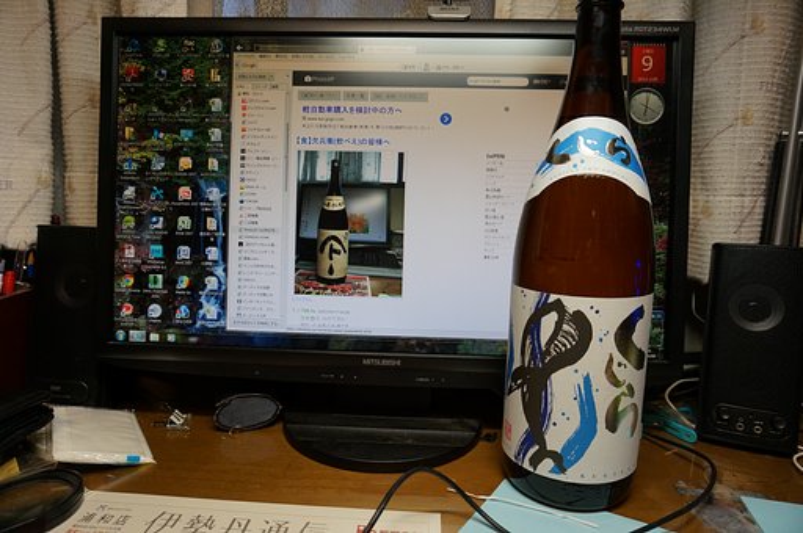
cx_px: 402
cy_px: 266
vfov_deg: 53.0
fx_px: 535
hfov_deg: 73.8
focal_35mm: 24
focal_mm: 16
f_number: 4
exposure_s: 1/80
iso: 400
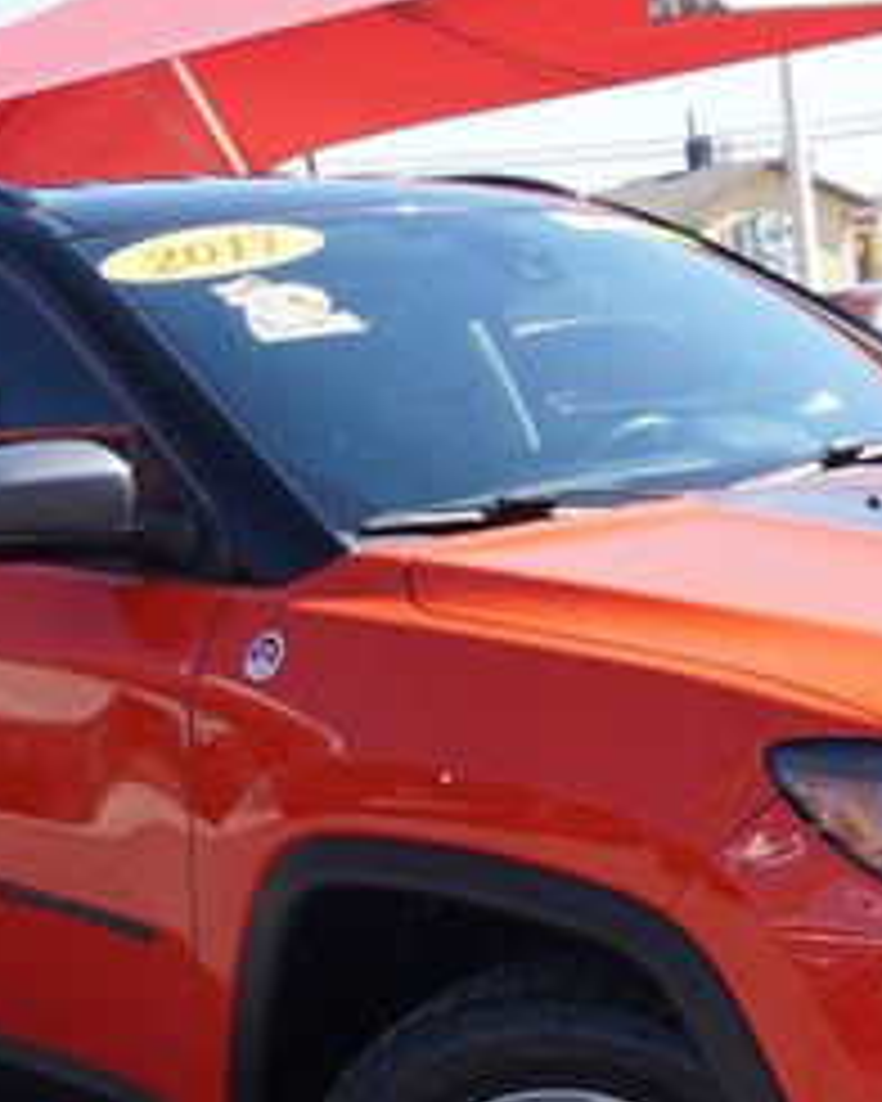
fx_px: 2520
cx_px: 612
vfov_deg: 24.4
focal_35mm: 77
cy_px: 841
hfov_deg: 19.8
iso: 100
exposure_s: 1/100
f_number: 8
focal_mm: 21
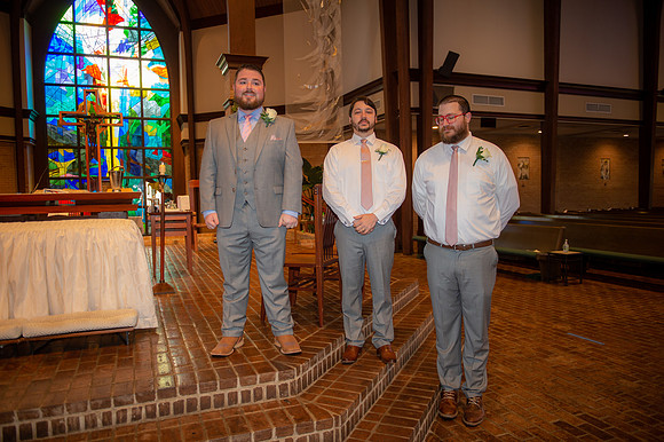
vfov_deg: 47.9
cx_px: 332
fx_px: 498
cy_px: 221
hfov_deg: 67.4
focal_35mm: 27
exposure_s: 1/125
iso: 800
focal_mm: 27
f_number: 2.8
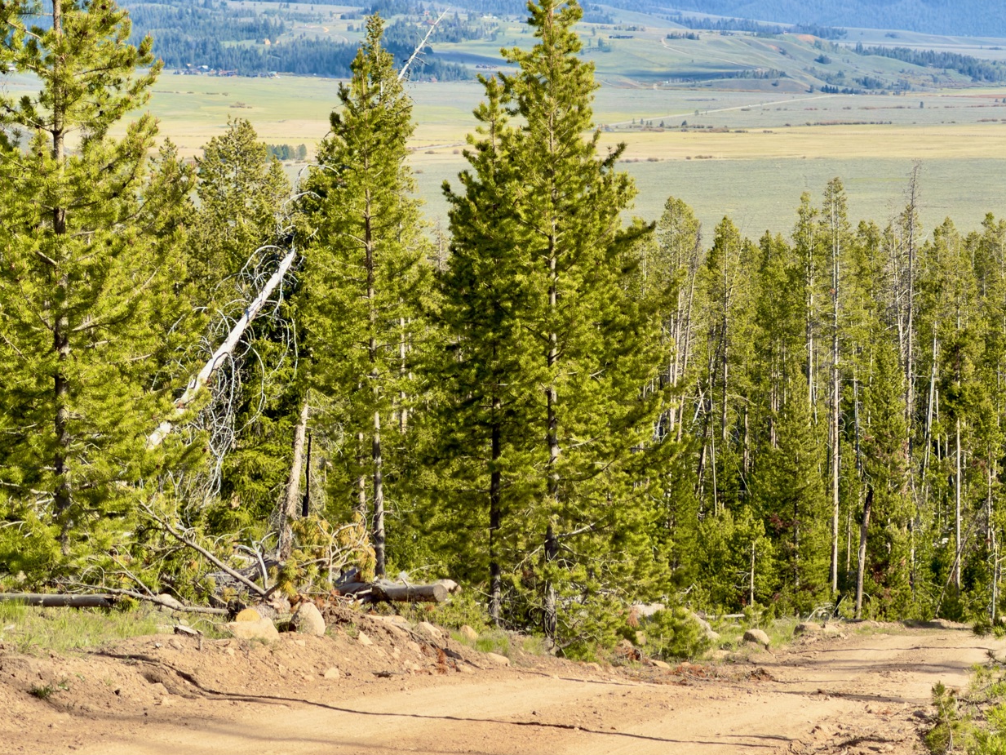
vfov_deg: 10.2
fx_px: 4243
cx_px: 646
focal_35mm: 146
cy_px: 388
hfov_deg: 13.5
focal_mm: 16.89
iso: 32
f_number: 2.8
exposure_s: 1/638
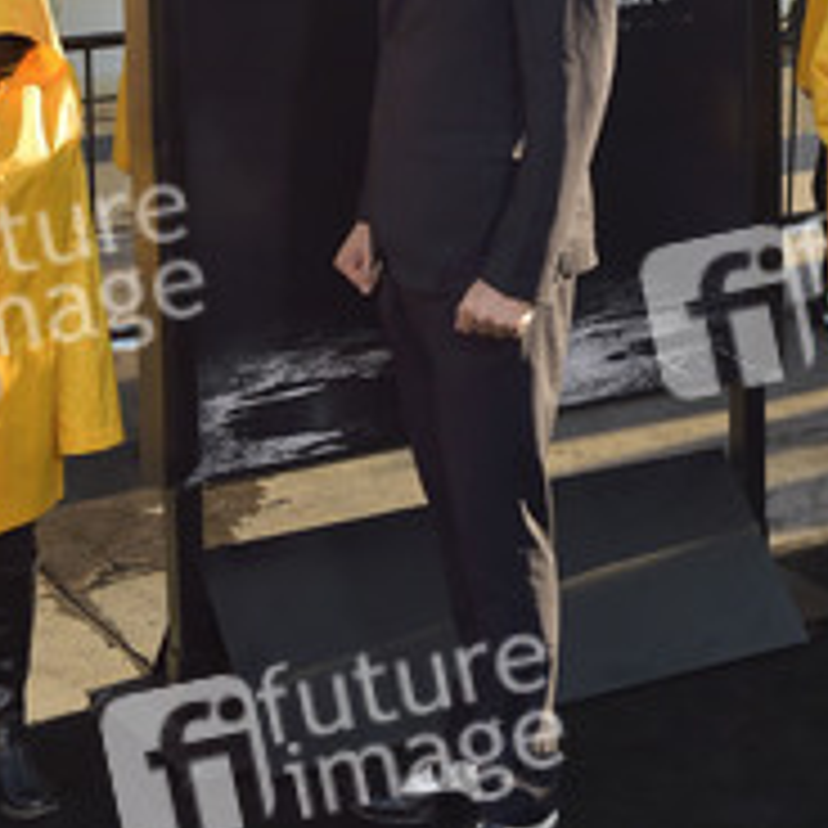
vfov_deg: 20.4
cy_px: 68
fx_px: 2246
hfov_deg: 20.9
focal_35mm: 83
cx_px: 466
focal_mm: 45
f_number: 6.3
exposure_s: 1/320
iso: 500
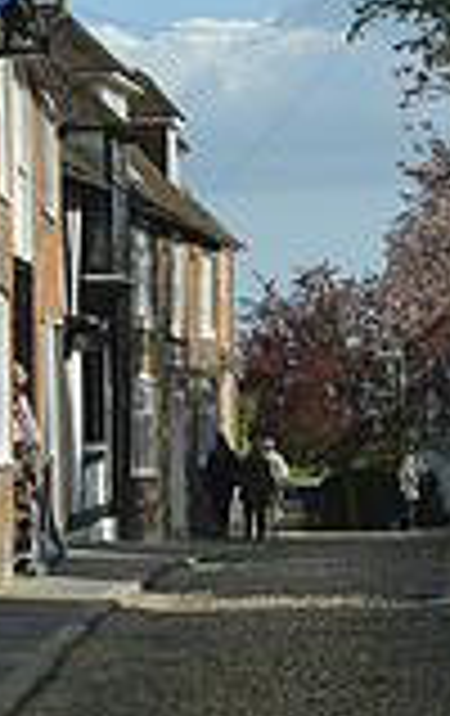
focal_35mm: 144
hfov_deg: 9.1
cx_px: 243
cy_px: 383
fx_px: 2813
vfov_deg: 14.5
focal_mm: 50
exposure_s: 1/400
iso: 100
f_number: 6.3
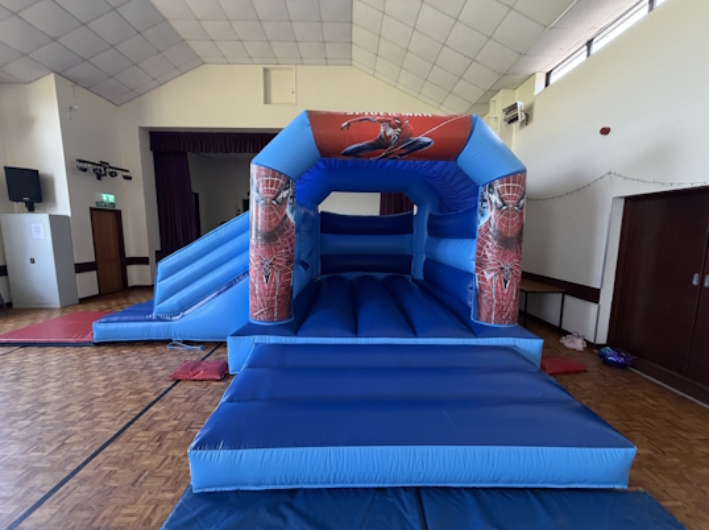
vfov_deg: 85.5
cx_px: 354
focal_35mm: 14
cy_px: 265
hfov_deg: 102.1
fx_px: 286
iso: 320
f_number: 2.2
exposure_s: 1/69
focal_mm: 2.22
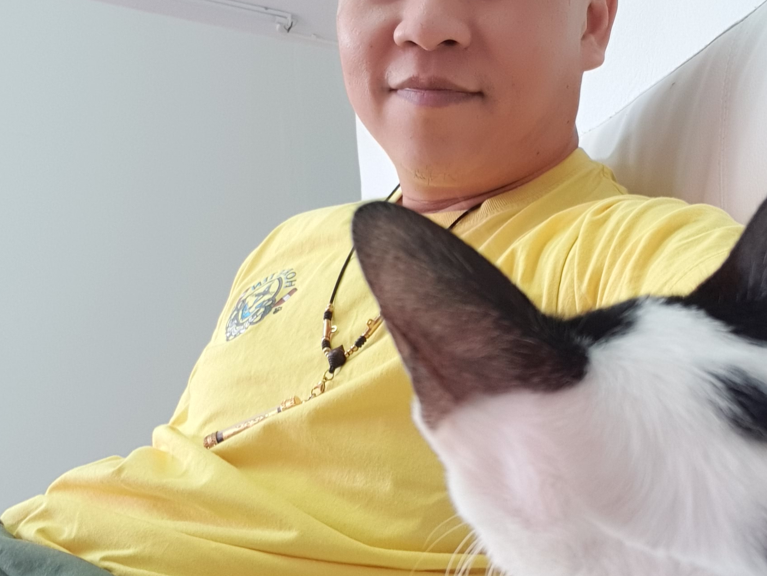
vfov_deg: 30.3
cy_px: 313
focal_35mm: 48
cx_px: 516
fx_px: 1064
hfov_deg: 39.2
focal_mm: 2.92
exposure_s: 1/33
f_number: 1.7
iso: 160
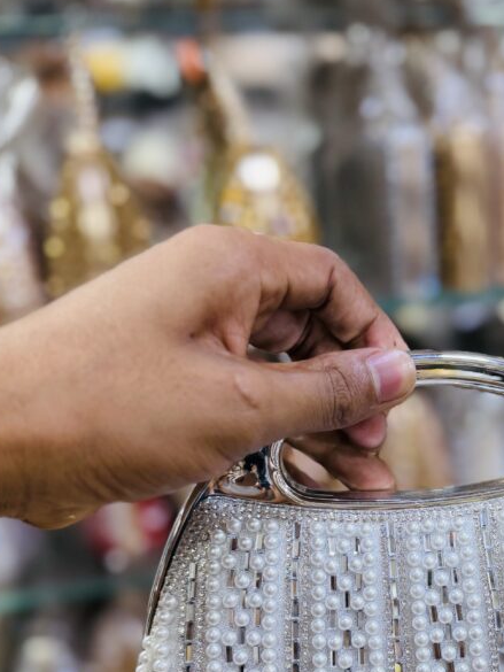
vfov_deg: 42.4
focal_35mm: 42
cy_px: 557
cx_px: 425
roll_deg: +0.3
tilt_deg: -27.3
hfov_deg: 33.1
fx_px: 815
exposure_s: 1/100
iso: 160
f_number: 1.78
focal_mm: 6.76
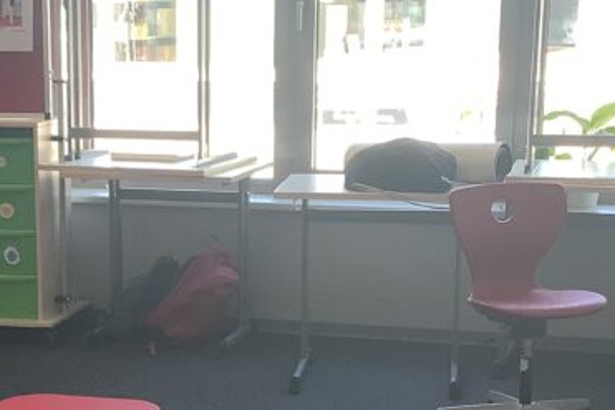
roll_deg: +0.3
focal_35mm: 89
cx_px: 157
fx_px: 1520
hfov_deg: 22.7
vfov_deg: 15.2
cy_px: 360
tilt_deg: -13.9
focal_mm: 3.3
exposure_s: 1/60
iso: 50
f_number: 2.4
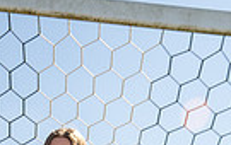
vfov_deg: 10.5
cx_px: -3
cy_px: 367
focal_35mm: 105
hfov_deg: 19.2
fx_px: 662
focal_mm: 31
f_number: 5.6
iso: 100
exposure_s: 1/250
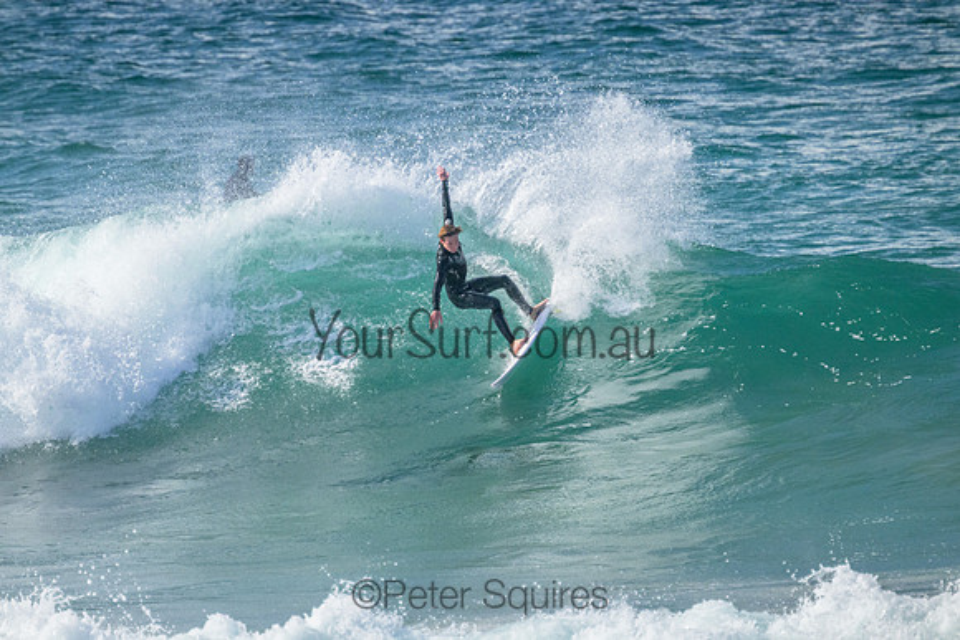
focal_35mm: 800
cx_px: 480
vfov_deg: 1.7
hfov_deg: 2.6
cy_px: 320
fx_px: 21337
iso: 2800
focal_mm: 800
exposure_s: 1/1600
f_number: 11
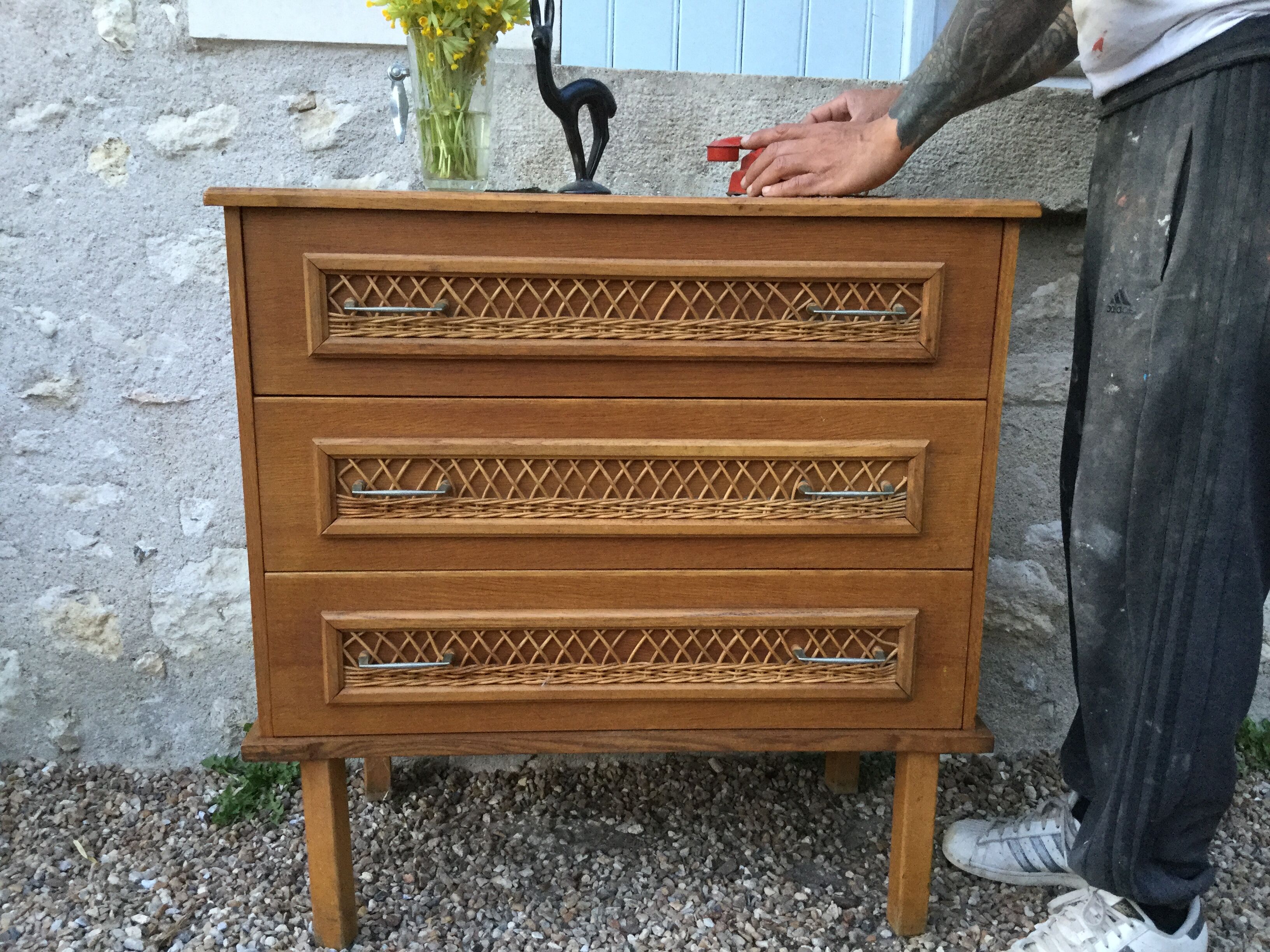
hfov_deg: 58.4
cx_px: 635
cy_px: 476
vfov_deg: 45.4
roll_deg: -3.6
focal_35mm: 31
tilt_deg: -11.6
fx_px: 1137
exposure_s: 1/33
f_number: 2.4
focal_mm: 3.3
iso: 125
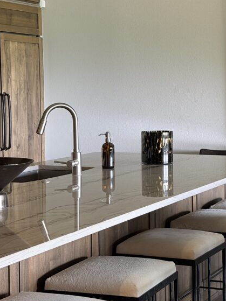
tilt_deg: -4.5
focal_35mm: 88
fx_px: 766
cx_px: 204
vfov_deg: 22.3
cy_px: 136
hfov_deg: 16.6
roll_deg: -0.3
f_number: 1.78
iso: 640
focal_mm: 6.76
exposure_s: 1/30
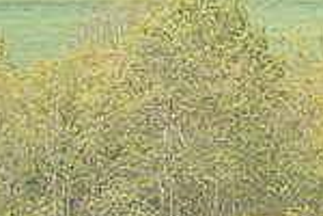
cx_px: -127
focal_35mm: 1690
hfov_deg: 1.2
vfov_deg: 0.8
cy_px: 478
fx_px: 15162
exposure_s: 1/2000
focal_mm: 200
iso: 400
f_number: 4
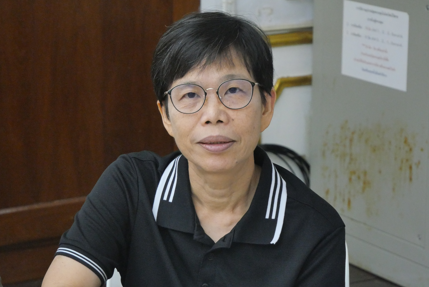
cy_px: 158
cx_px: 192
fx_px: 1634
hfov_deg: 15.0
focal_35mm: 137
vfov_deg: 10.0
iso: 3200
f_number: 5.6
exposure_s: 1/30
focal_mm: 53
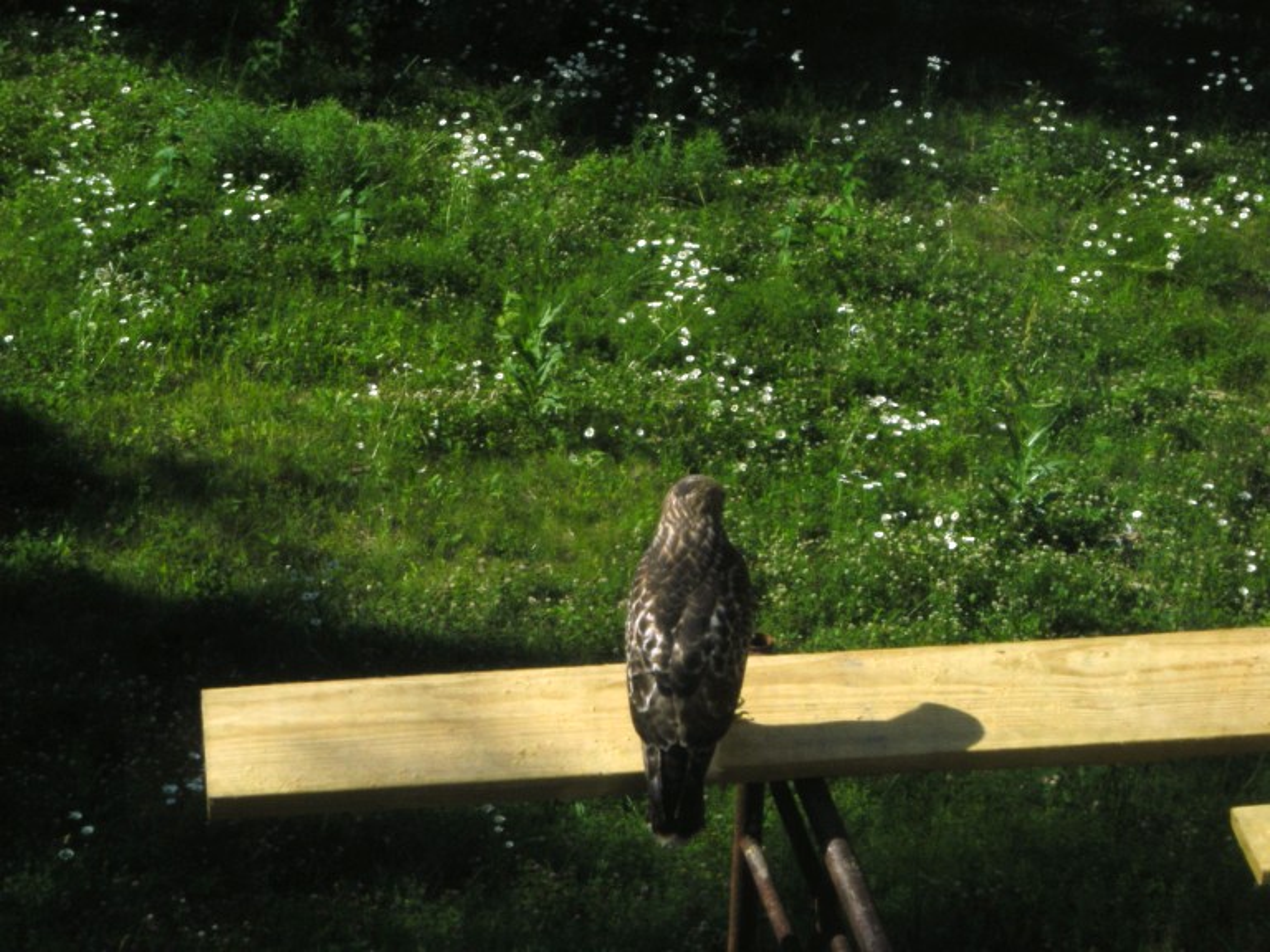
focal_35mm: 105
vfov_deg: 14.1
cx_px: 635
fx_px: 3852
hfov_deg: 18.7
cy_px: 476
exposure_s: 1/432
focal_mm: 17.1
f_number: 4.7
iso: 50
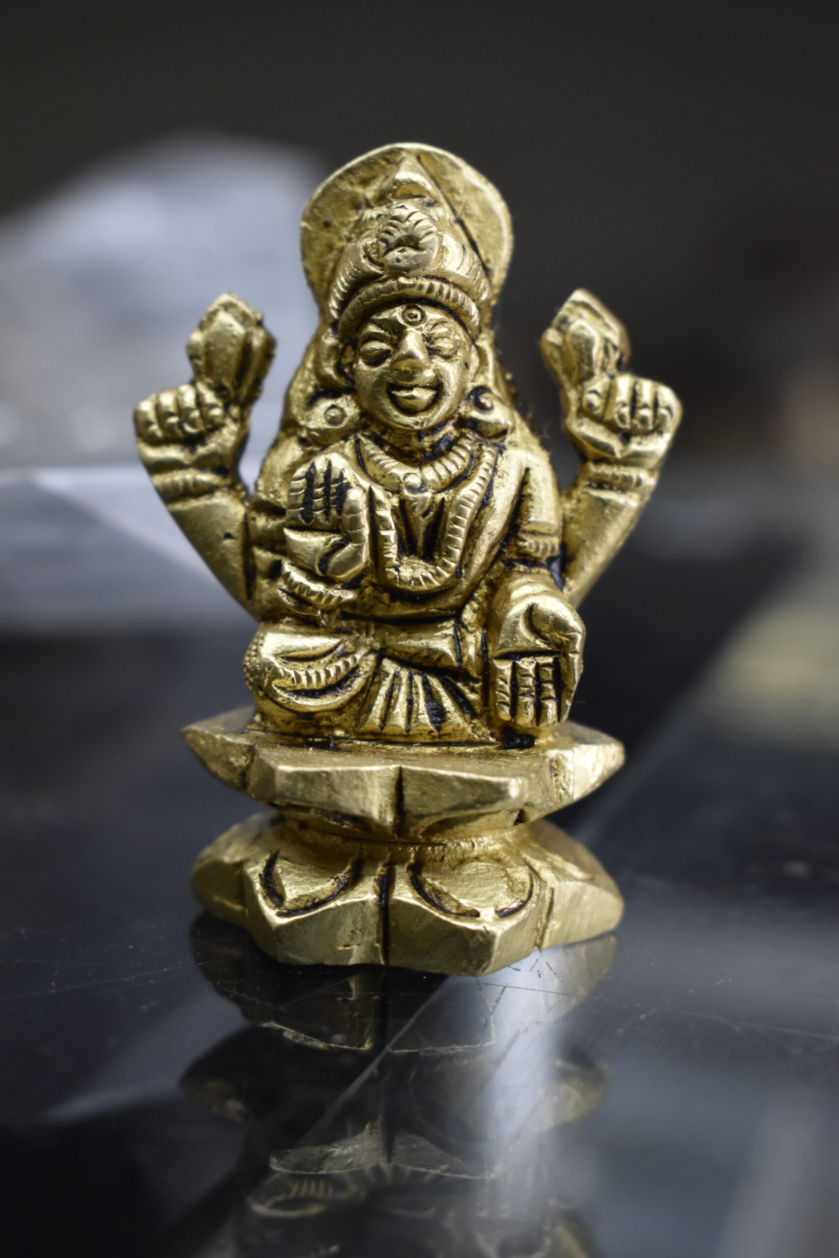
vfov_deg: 33.4
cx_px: 420
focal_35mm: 60
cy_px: 629
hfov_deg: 22.6
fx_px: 2097
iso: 1100
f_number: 4.8
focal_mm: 40
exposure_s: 1/60
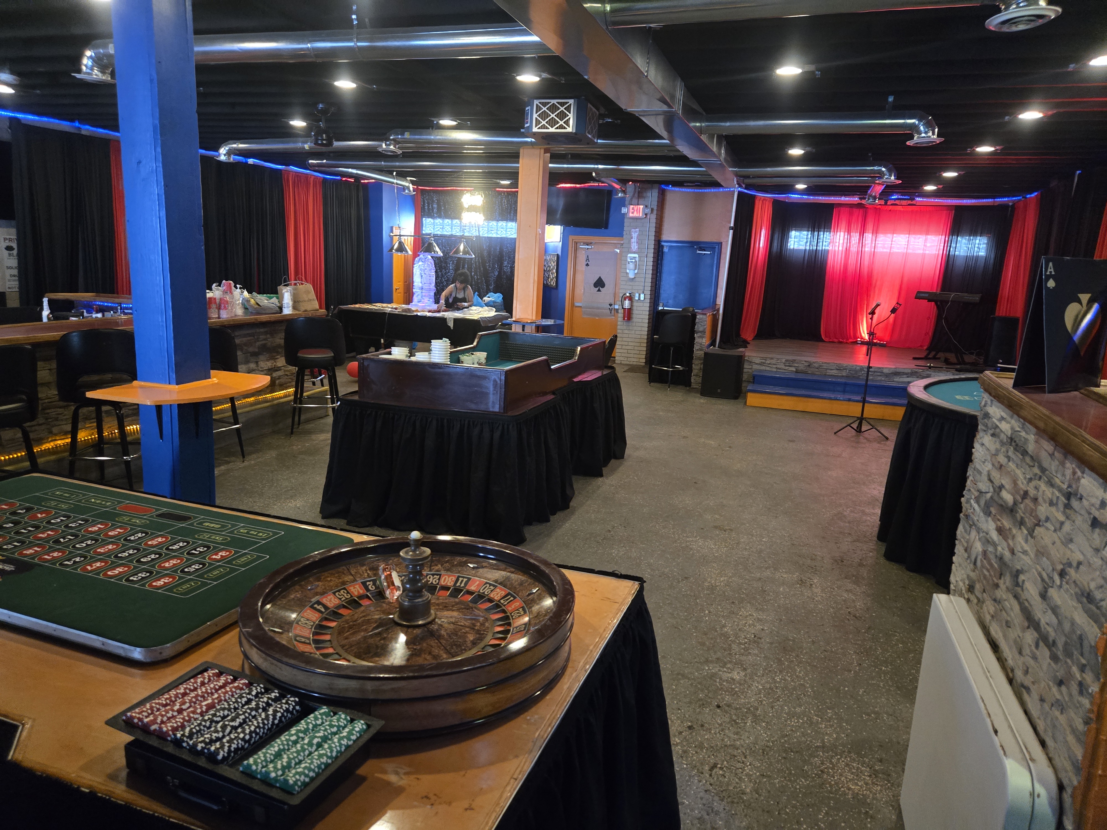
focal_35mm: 23
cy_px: 415
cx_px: 554
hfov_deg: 73.9
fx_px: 736
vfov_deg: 58.9
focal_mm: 5.4
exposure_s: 1/60
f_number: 1.8
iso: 1600
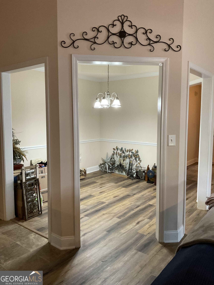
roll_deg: -1.2
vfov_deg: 61.7
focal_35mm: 29
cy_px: 142
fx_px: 239
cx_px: 107
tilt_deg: -6.6
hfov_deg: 48.2
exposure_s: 1/60
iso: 200
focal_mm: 3
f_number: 1.8
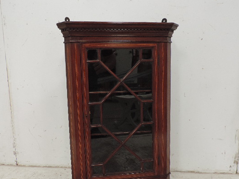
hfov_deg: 61.7
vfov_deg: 48.1
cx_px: 118
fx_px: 200
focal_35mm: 29
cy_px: 100
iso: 400
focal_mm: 4.3
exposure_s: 1/30
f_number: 3
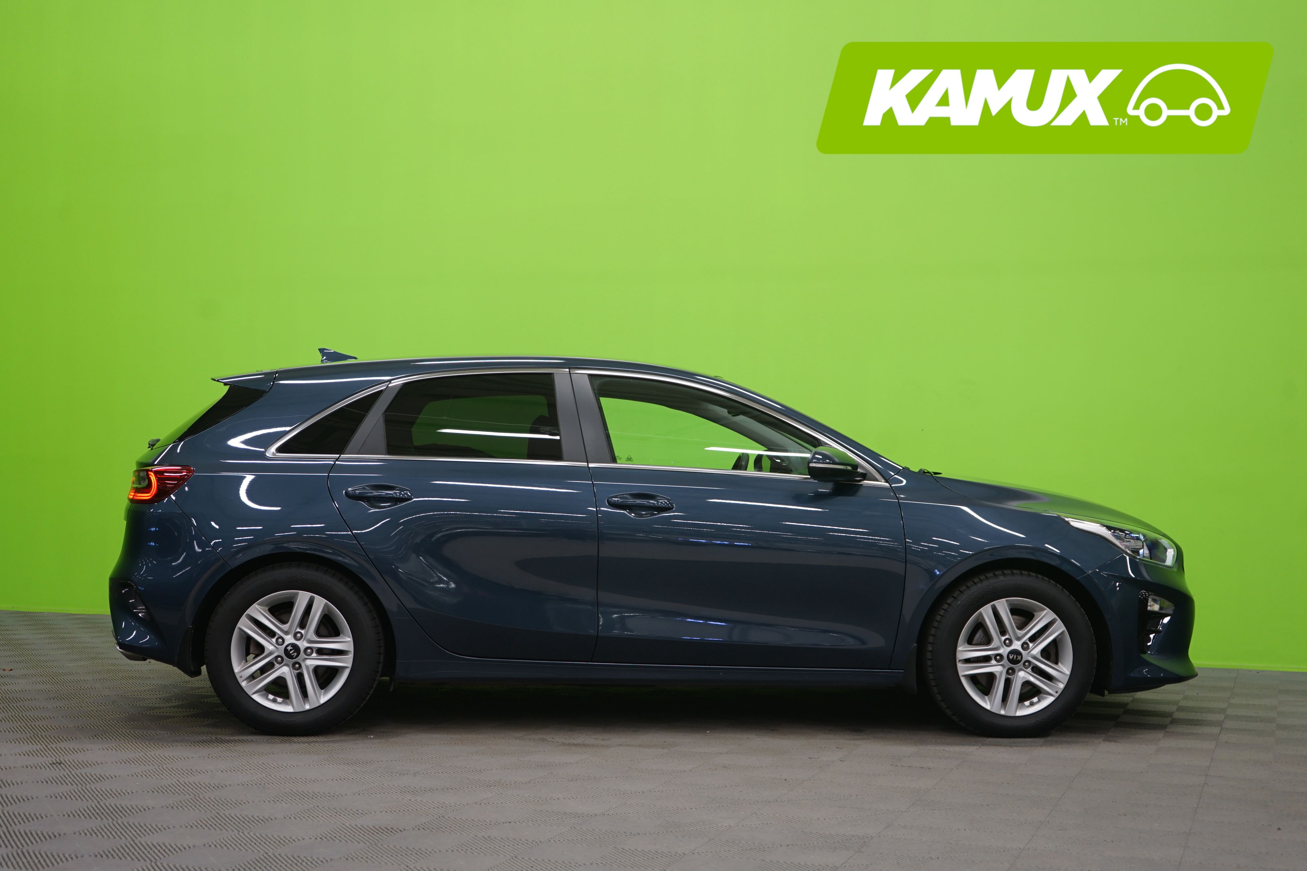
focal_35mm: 48
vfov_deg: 28.1
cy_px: 436
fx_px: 1743
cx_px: 654
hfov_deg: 41.1
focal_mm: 48
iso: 400
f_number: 5
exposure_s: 1/8
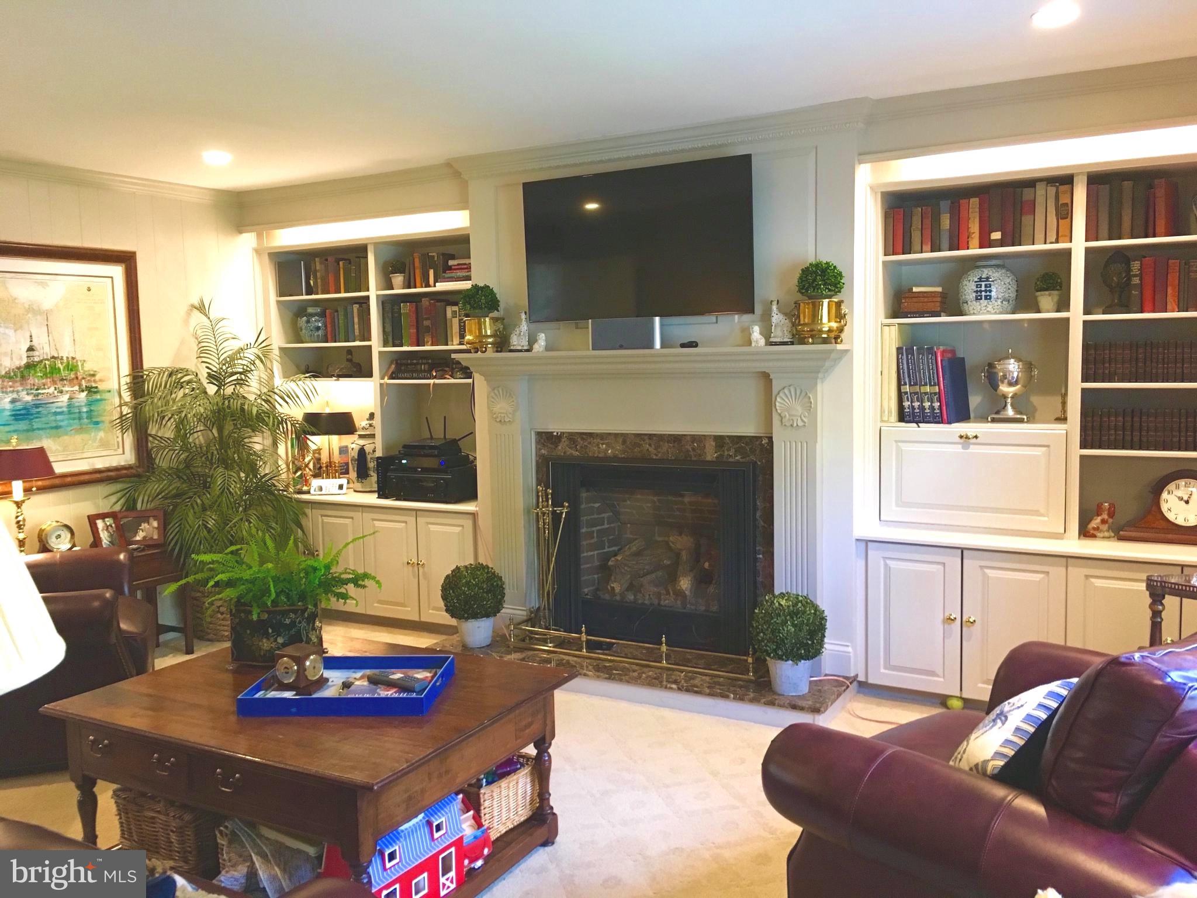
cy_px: 449
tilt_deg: -5.7
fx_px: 1003
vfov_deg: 48.2
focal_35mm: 29
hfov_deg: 61.7
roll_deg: +0.8
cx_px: 598
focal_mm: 4.15
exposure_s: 1/30
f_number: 2.2
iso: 200
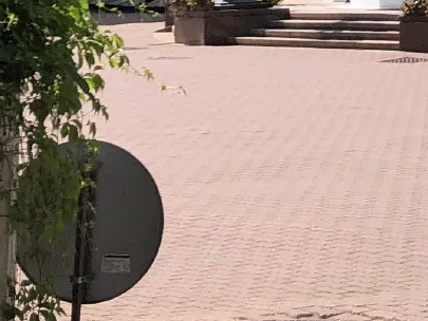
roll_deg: +2.8
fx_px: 2053
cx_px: 673
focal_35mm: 166
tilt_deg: +4.2
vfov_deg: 8.5
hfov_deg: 11.3
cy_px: -294
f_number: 1.8
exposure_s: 1/1799
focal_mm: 4
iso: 20
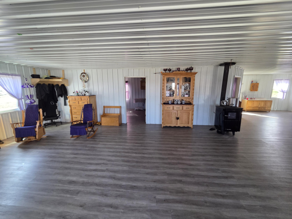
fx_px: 110
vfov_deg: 89.9
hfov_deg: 106.2
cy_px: 110
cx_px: 146
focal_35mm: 13
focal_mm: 2.2
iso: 200
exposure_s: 1/60
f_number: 2.2
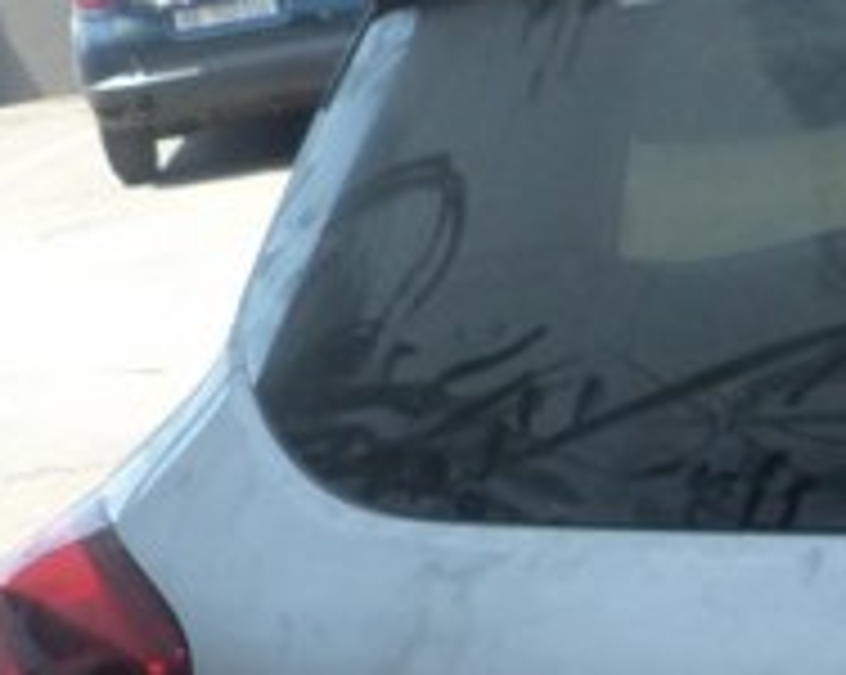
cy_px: 882
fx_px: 2601
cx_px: 1206
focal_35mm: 104
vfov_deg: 14.2
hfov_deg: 17.0
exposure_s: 1/100
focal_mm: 4.5
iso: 125
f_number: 4
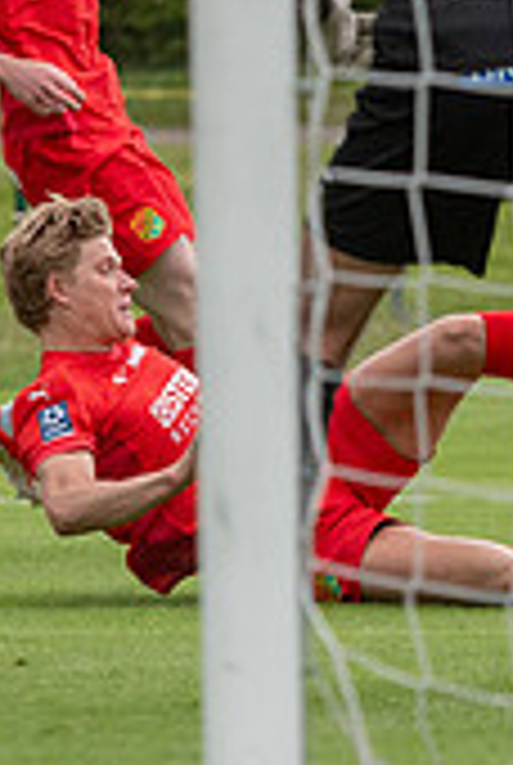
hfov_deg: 1.3
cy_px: 160
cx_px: 243
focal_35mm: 1076
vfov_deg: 1.9
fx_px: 22905
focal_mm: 200
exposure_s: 1/1250
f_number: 4
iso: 900
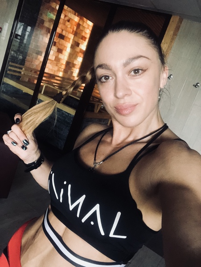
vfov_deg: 56.8
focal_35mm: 32
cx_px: 100
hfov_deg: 44.2
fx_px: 247
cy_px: 134
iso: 320
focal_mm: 2.87
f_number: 2.2
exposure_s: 1/50
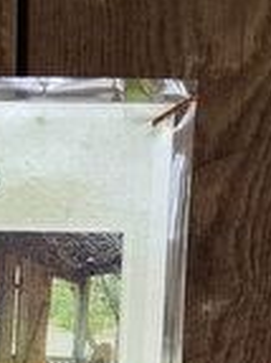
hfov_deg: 10.9
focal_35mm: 129
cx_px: -167
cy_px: 604
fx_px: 1349
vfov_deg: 14.0
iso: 112
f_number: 1.8
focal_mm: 5.56
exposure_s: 1/120
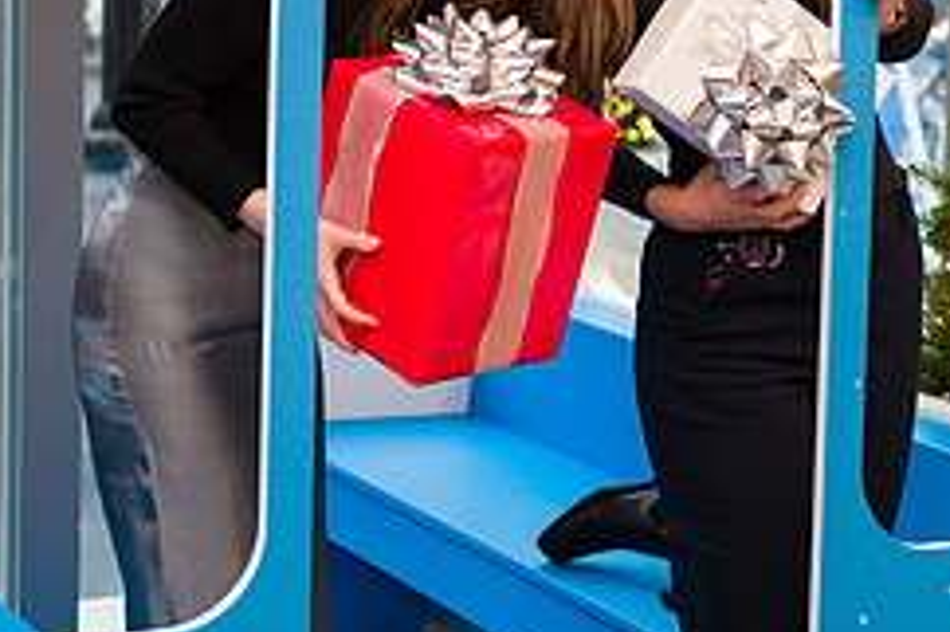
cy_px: 31
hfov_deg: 17.8
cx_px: 644
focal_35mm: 115
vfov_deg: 11.8
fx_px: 3033
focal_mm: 48
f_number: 3.2
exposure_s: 1/125
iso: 400
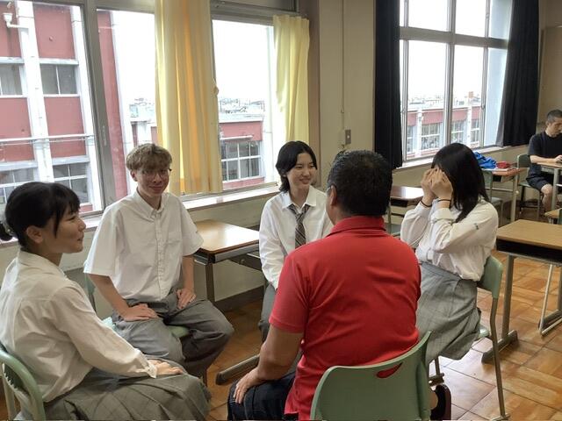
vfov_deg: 45.4
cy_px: 210
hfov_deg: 58.4
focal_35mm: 31
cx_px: 281
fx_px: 503
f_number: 2.4
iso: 64
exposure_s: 1/100
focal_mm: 3.3
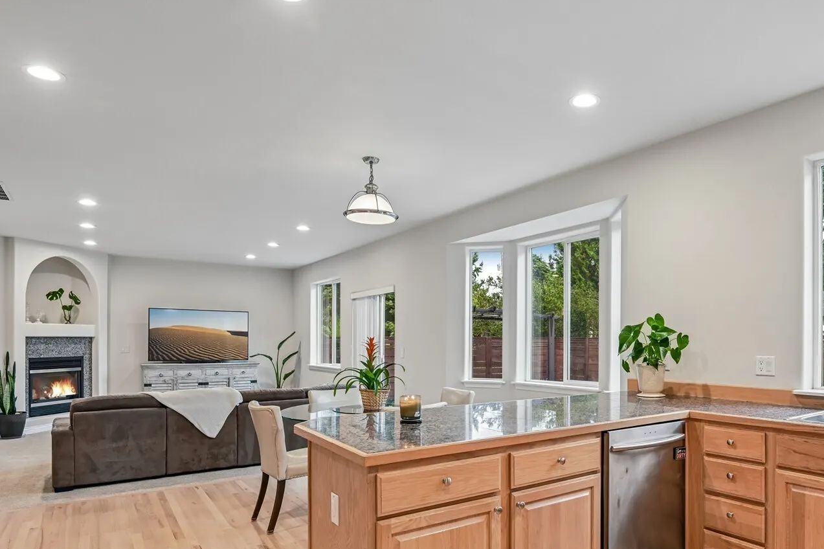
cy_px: 338
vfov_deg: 52.6
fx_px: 549
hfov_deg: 72.7
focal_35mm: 24
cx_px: 508
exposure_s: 1/25
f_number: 8
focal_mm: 18
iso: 400
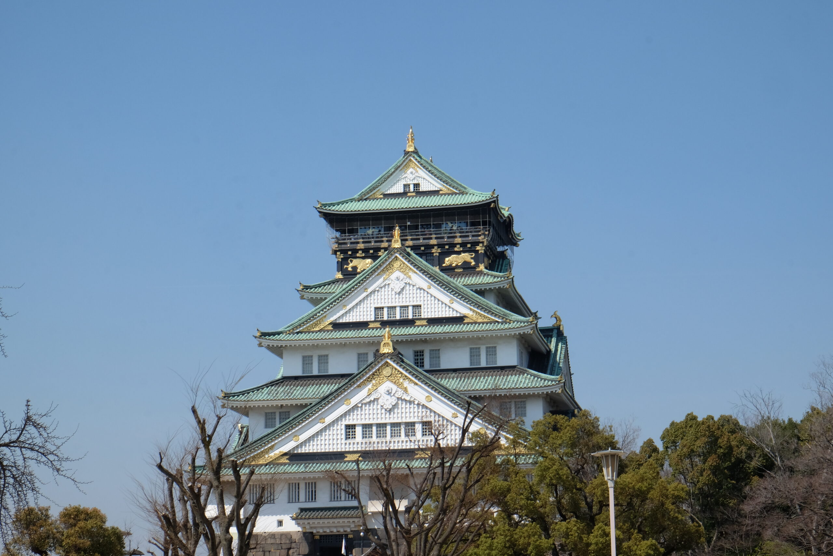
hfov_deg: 27.7
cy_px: 278
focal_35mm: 73
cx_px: 416
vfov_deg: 18.7
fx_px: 1689
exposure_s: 1/250
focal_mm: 48.4
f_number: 20
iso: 400
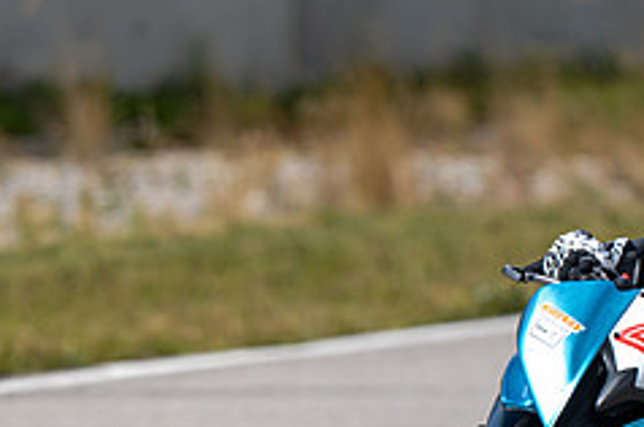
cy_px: 469
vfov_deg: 0.9
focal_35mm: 1465
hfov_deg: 1.4
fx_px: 26171
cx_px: 492
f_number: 6.3
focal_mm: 600
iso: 160
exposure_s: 1/1250
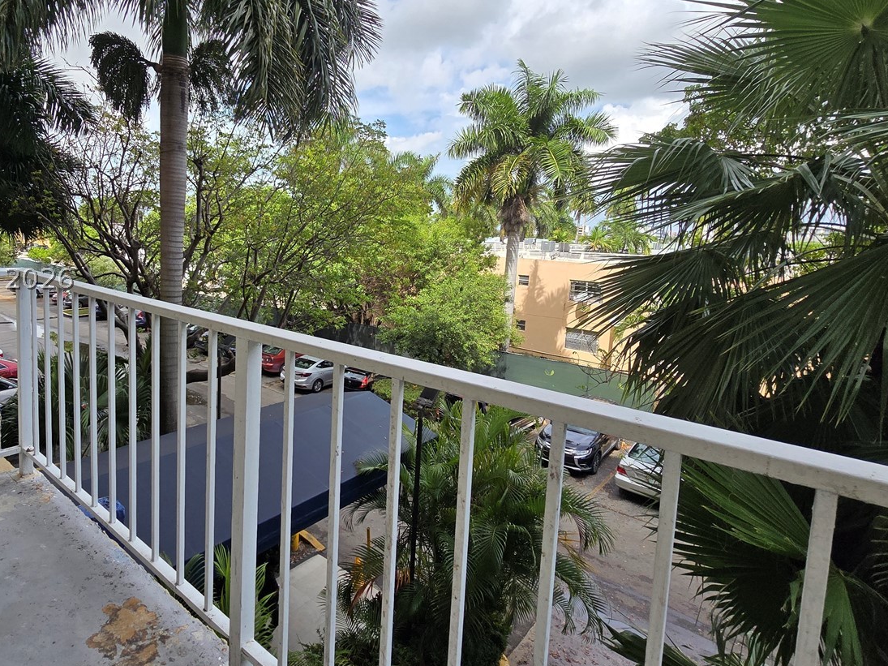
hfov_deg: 82.7
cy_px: 278
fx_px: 487
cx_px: 322
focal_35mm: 19
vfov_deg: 68.2
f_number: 2.2
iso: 50
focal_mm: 2.2
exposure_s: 1/1457
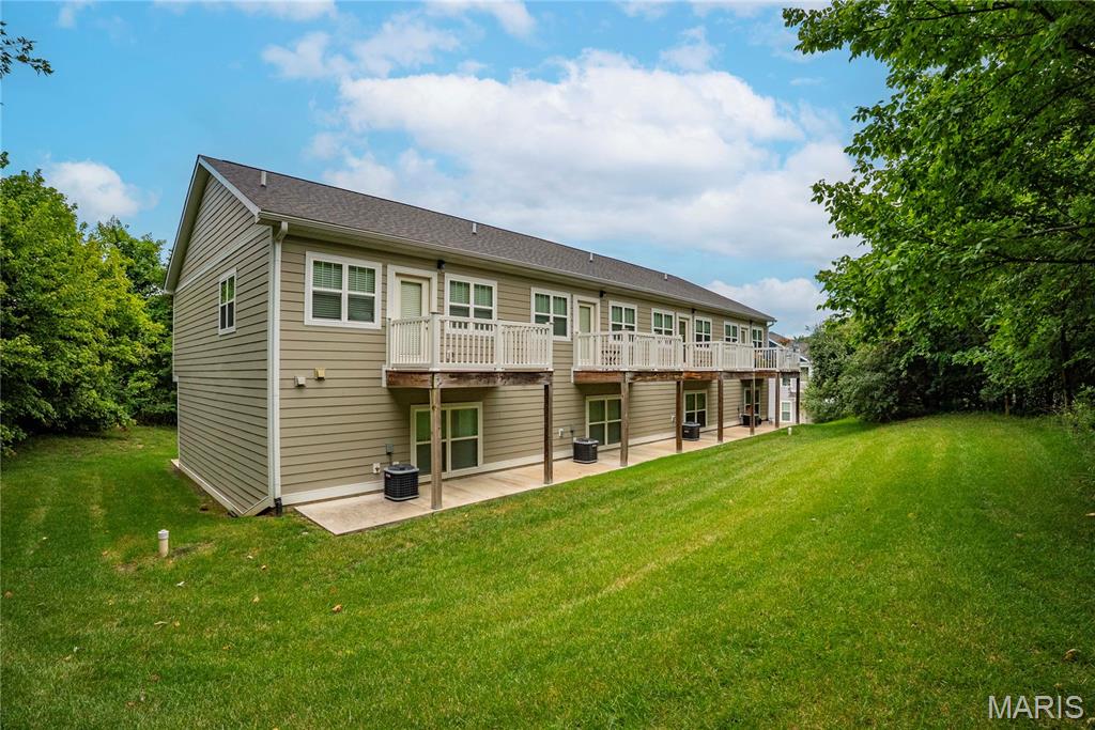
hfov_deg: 96.7
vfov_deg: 73.8
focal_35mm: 16
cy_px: 365
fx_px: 487
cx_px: 548
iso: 1000
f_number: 11
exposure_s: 1/800
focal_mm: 16
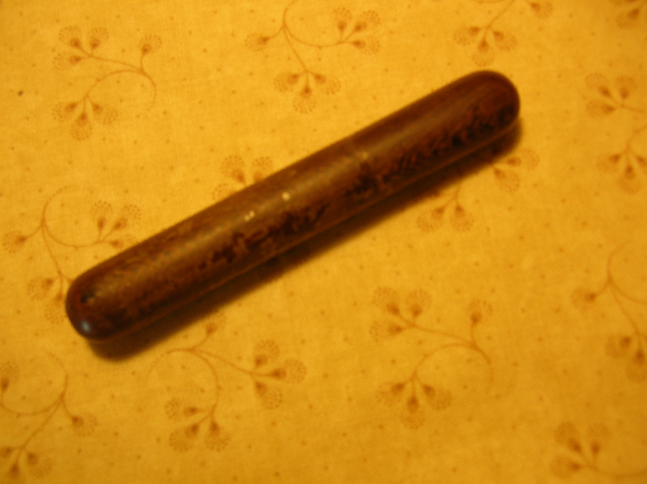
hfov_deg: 51.4
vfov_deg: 39.6
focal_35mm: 36
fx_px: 672
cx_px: 324
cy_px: 242
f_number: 2.7
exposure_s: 1/21.2
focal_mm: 6
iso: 50
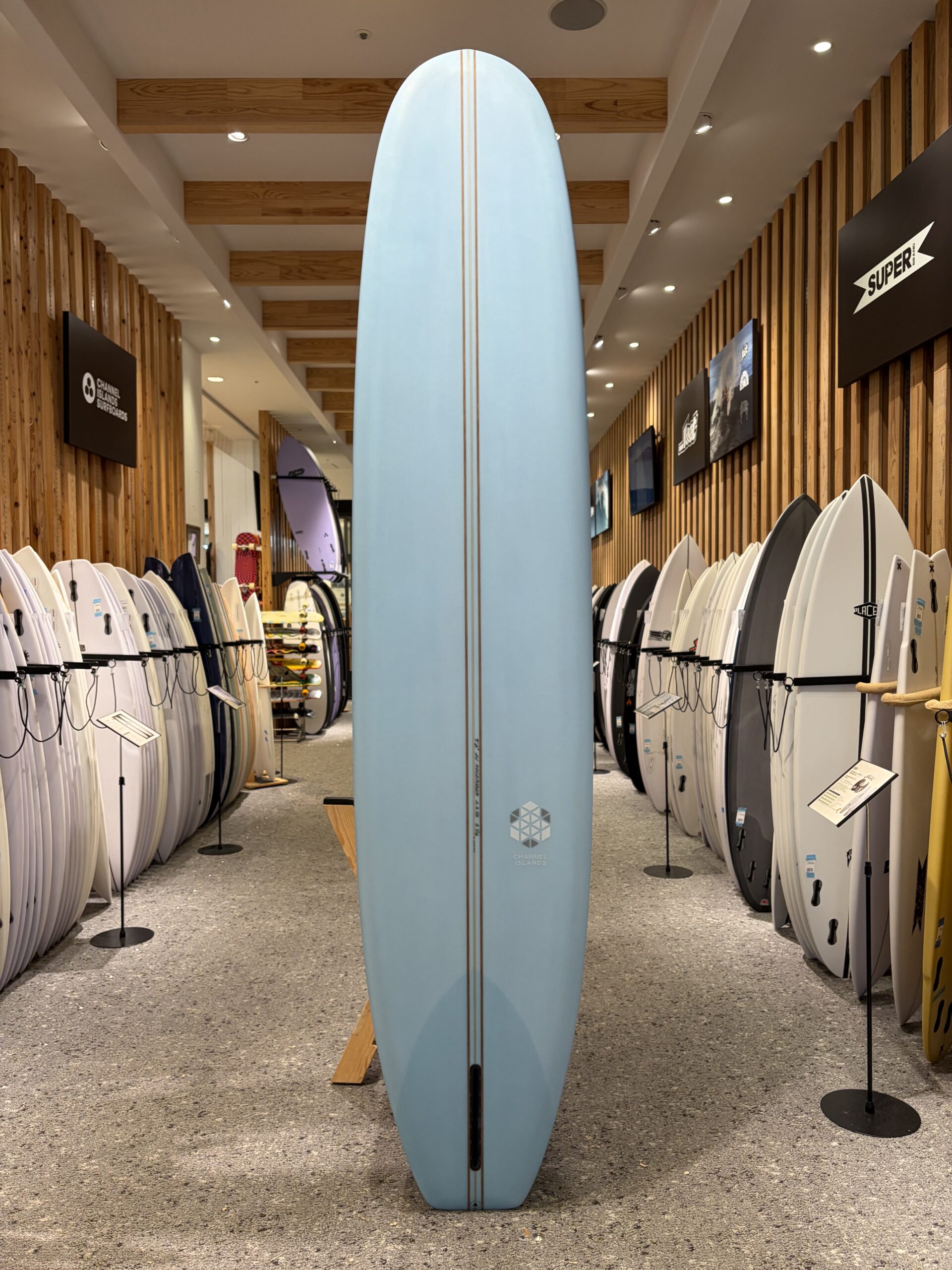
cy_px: 635
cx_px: 476
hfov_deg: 53.1
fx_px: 953
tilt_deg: -2.0
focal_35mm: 26
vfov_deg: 67.3
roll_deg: +0.0
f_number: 1.6
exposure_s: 1/120
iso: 125
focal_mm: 5.96
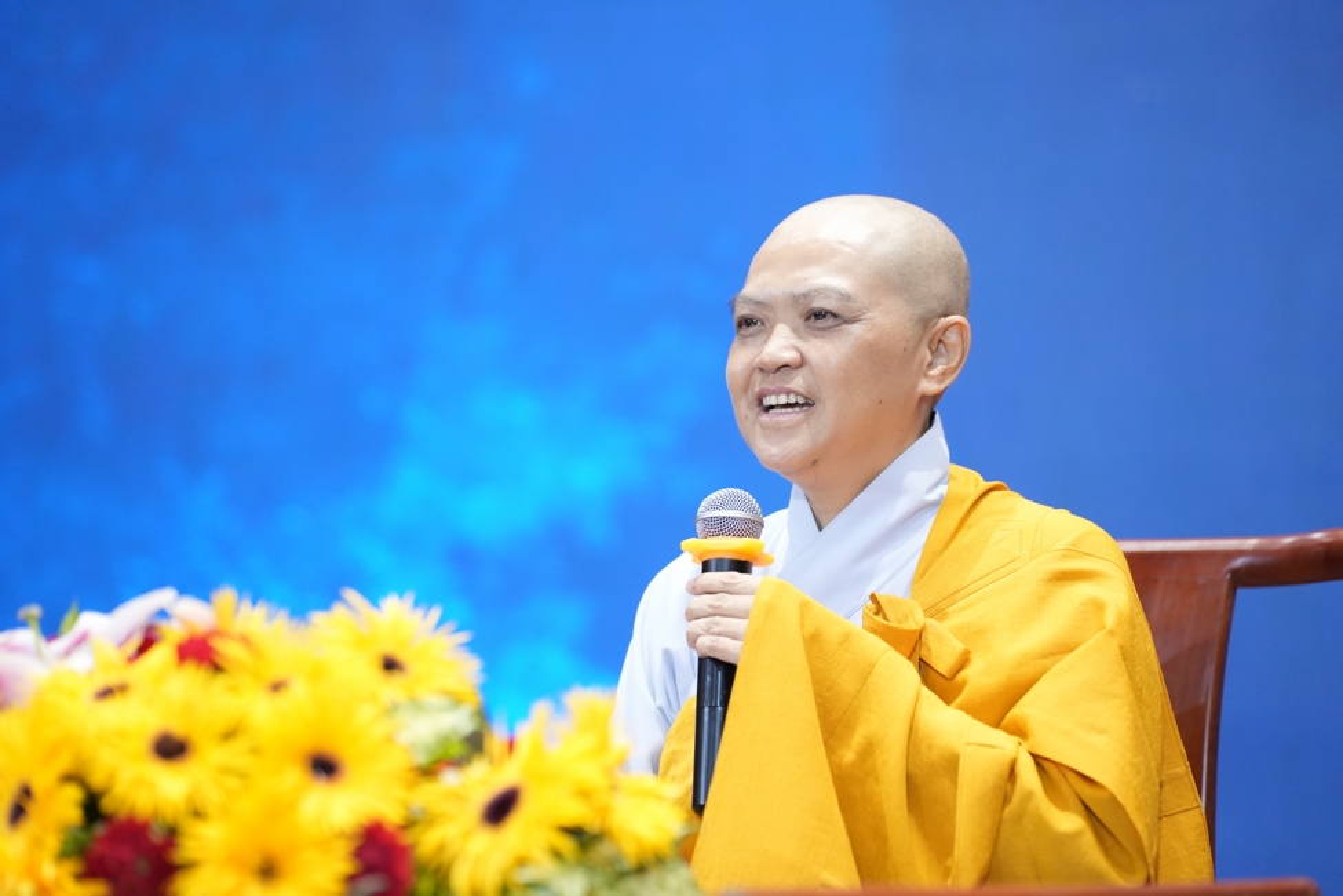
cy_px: 448
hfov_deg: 17.6
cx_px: 672
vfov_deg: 11.8
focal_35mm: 116
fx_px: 4327
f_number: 2.8
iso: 3200
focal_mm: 116
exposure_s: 1/160
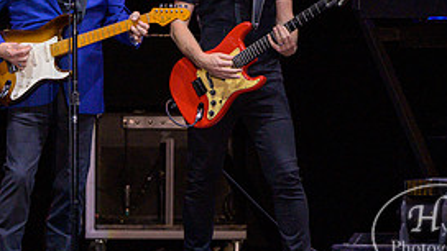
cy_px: 40
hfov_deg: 2.3
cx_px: 26
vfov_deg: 1.3
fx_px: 10940
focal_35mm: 923
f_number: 5.6
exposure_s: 1/500
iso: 2200
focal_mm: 340
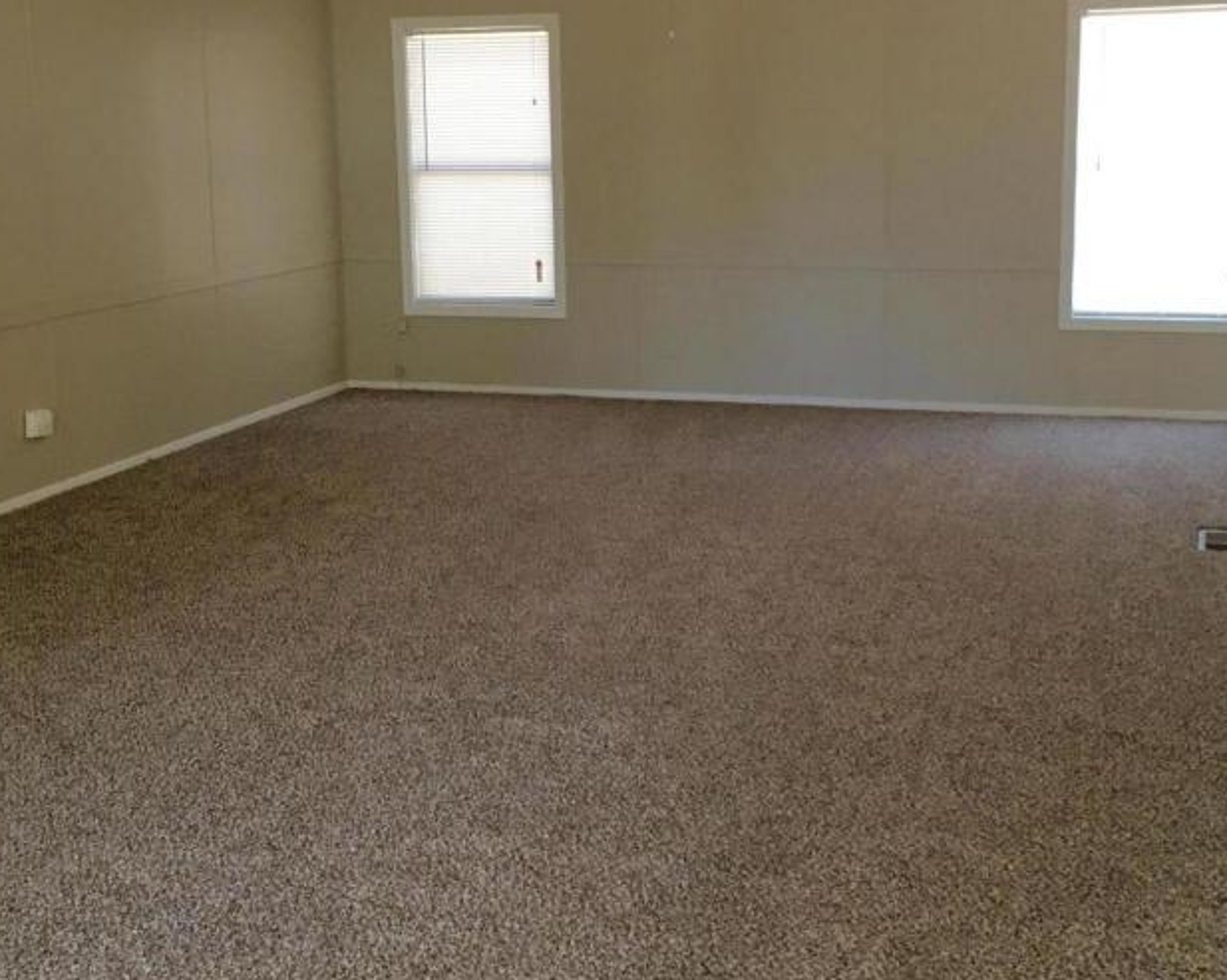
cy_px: 378
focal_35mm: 47
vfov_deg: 31.9
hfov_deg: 39.5
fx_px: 1706
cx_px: 644
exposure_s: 1/30
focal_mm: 4.15
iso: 32
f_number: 2.2
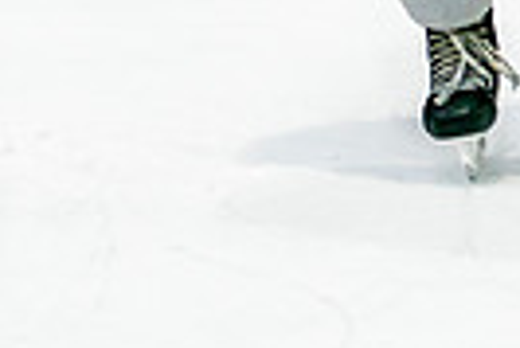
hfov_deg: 3.4
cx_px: 741
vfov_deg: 2.3
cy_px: -370
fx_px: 8705
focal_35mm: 602
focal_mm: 90
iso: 640
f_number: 2.8
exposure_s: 1/640
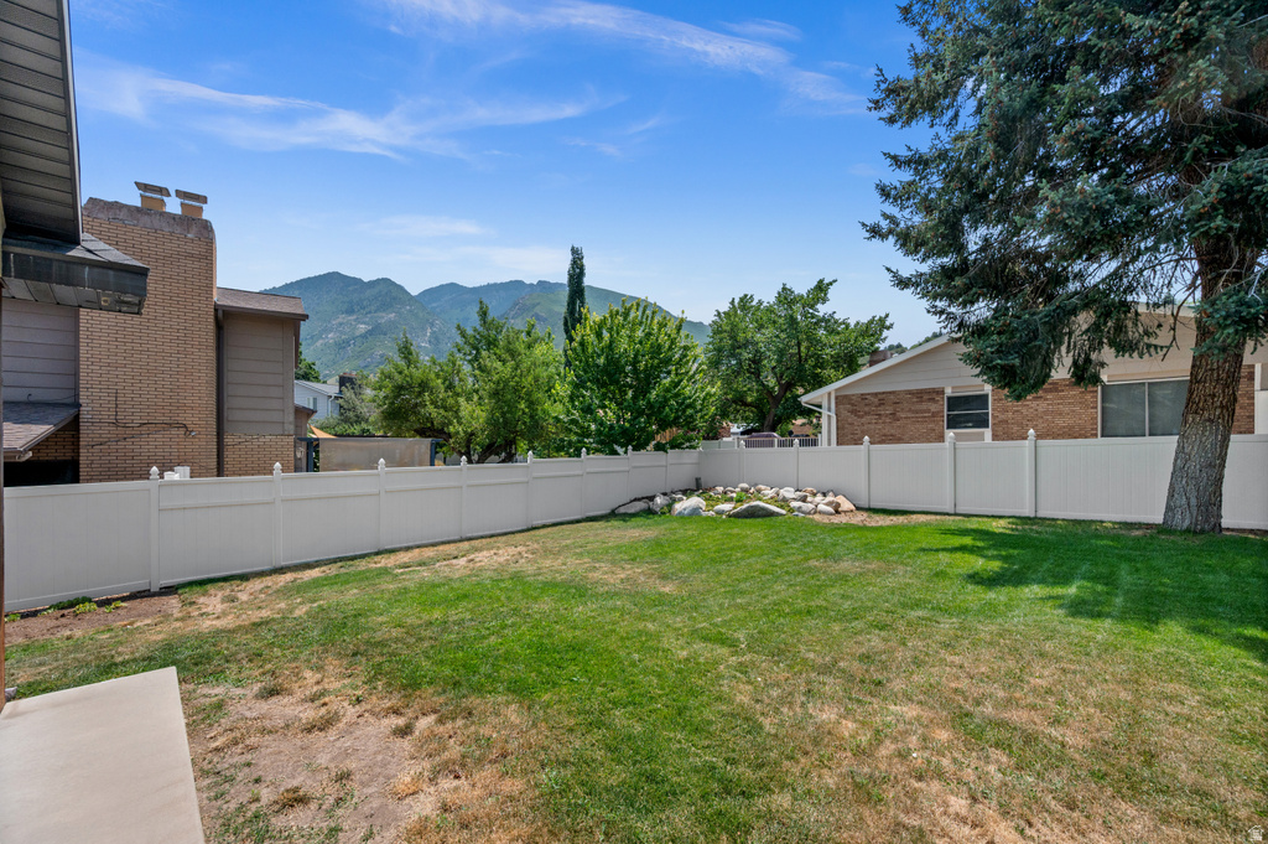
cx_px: 634
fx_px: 493
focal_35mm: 14
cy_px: 422
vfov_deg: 81.1
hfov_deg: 104.3
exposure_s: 1/1600
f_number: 7.1
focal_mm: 14
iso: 500
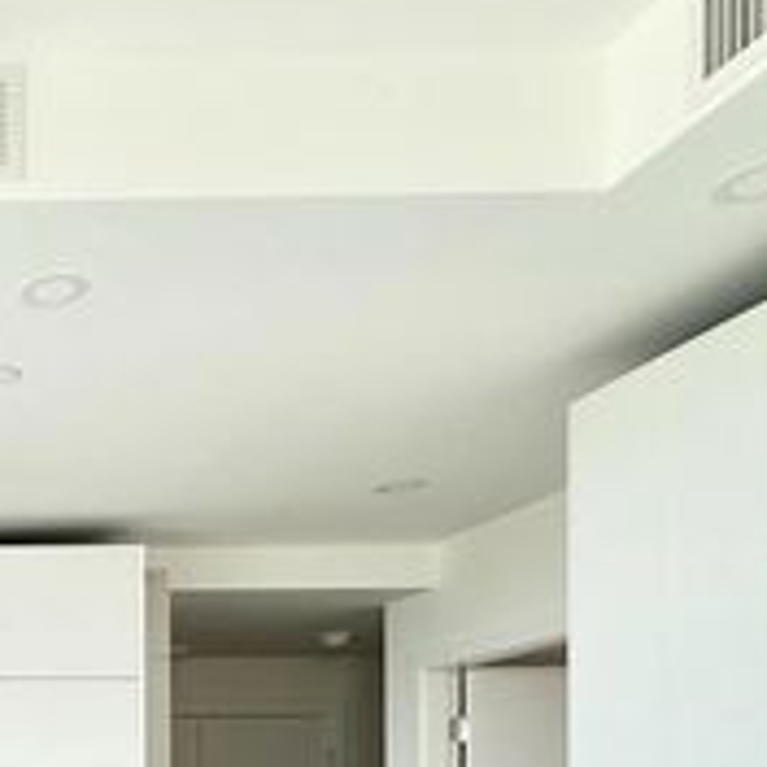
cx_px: -292
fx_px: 1128
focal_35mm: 45
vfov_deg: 33.0
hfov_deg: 28.7
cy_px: 841
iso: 64
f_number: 2.2
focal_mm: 2.22
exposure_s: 1/99
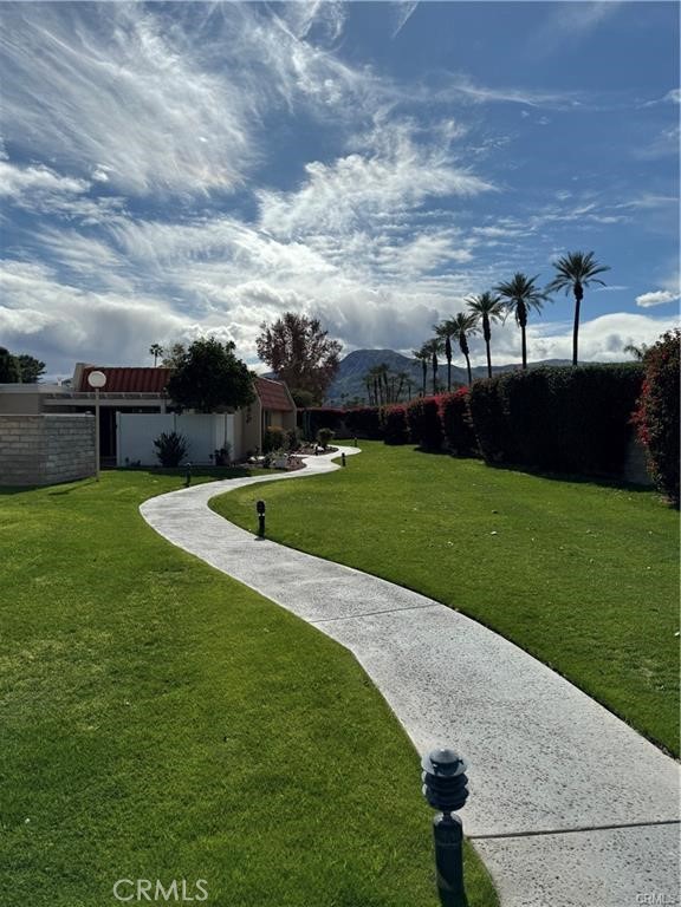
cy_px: 454
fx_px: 630
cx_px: 340
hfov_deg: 56.8
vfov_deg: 71.6
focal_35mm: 24
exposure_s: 1/15152
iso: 80
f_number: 1.78
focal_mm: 6.86
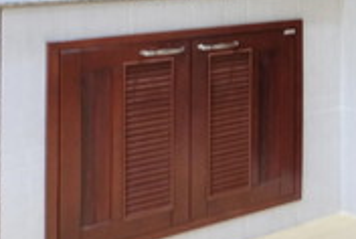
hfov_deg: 20.2
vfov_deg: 15.4
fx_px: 842
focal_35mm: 85
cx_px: 548
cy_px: -73
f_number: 3.5
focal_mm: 16.7
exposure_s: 1/30
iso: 640
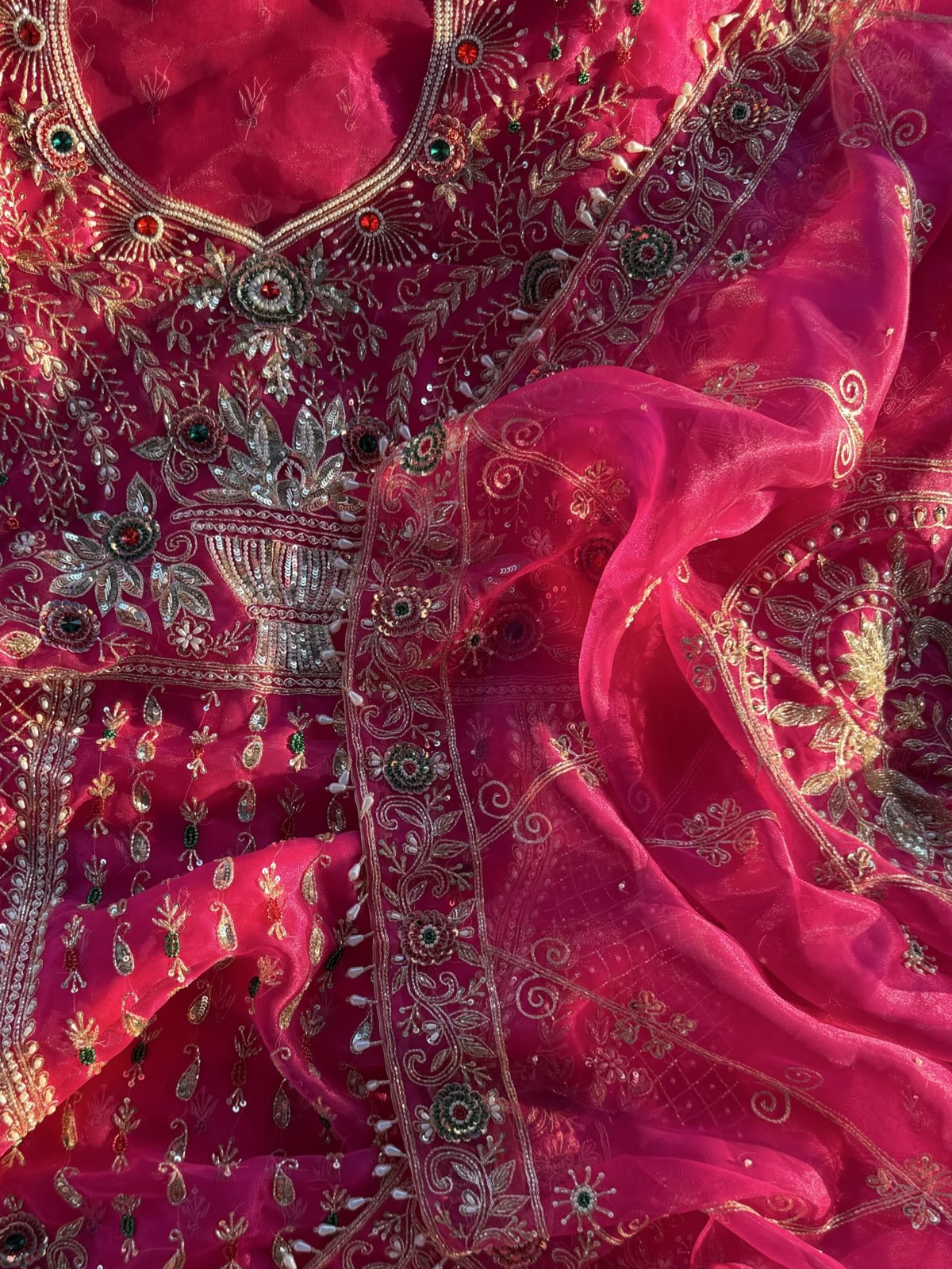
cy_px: 823
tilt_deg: -83.0
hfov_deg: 43.8
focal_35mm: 32
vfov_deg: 55.9
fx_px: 1173
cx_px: 347
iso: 80
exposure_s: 1/259
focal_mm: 6.76
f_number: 1.78
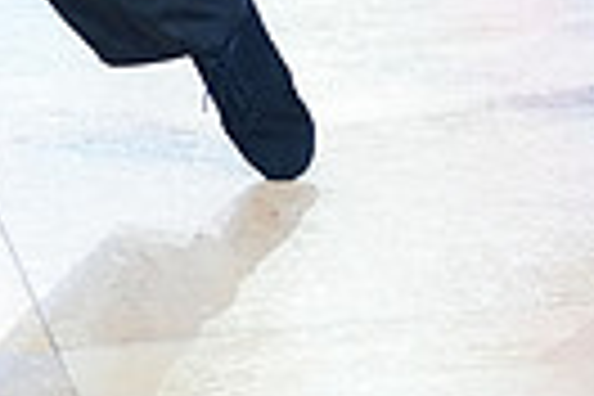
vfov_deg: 4.3
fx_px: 5082
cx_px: 308
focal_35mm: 308
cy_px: -747
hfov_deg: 6.7
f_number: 2.8
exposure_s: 1/500
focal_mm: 70
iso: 2000
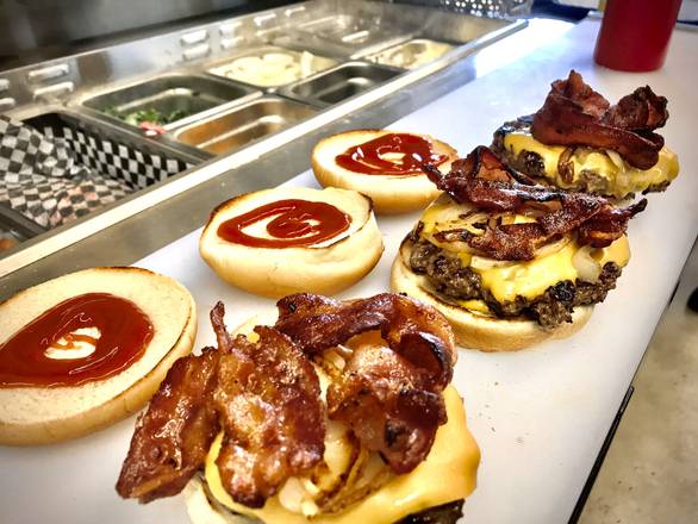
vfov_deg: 49.8
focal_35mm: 28
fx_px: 565
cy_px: 262
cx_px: 349
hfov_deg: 63.4
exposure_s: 1/40
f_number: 1.8
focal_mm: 3.99
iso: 25
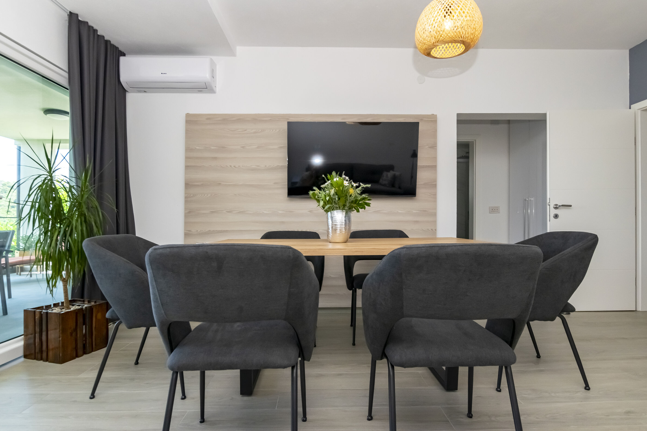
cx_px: 324
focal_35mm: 20
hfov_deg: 85.4
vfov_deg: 63.2
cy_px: 216
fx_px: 350
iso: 800
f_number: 7.1
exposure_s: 1/200
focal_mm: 13
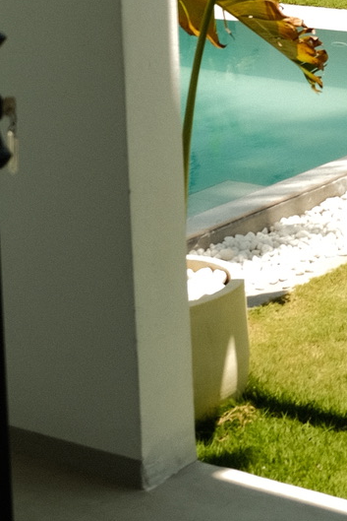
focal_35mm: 122
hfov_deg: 11.0
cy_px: -178
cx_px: 425
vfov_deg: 15.8
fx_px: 1763
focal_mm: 18.8
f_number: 3.6
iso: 80
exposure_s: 1/500
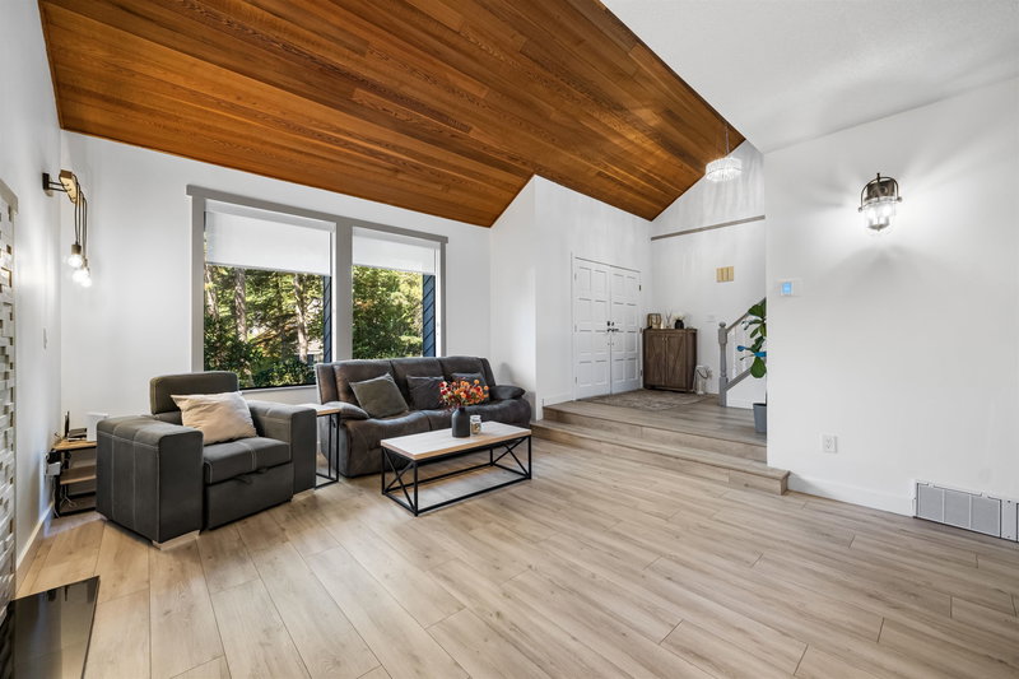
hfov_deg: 106.3
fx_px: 382
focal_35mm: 14
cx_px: 510
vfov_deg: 83.2
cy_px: 340
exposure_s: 1/1.25
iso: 250
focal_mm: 9
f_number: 9
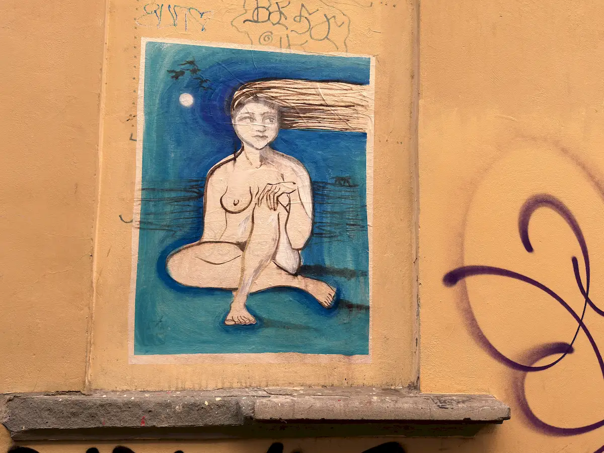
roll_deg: -1.1
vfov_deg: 41.8
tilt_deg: +6.7
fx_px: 593
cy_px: 226
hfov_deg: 54.0
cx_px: 302
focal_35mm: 34
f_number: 1.78
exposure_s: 1/476
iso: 80
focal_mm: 6.76
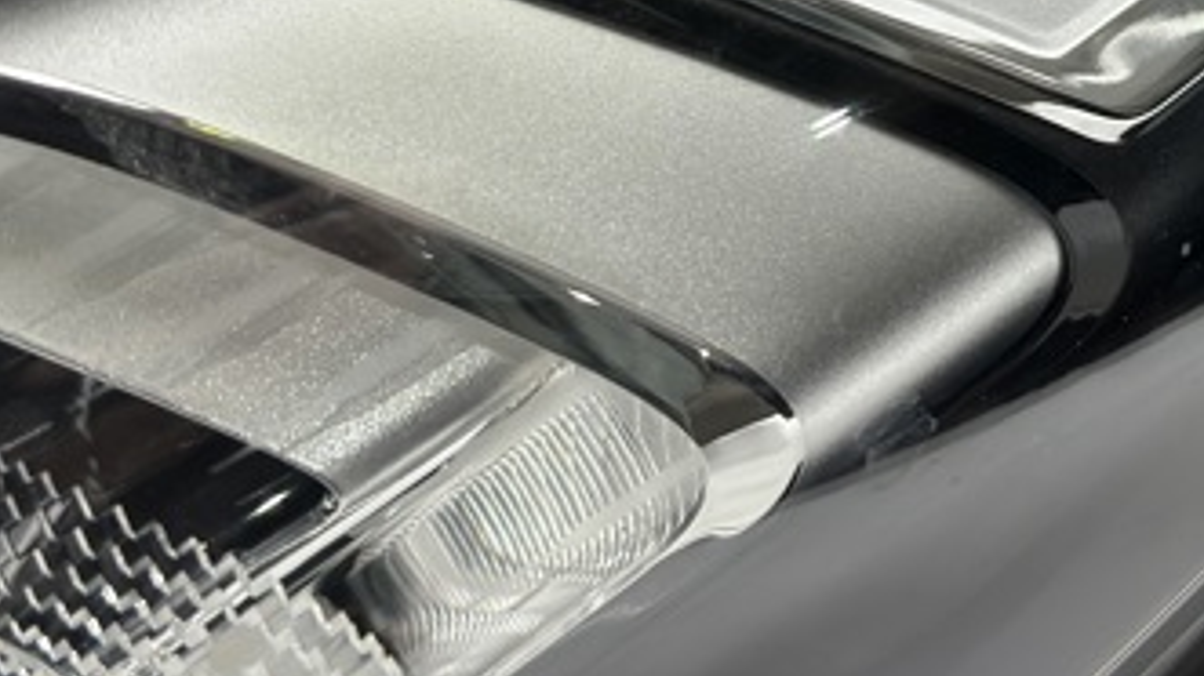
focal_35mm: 101
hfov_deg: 20.9
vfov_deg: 11.7
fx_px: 3224
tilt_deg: -50.2
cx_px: 975
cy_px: -136
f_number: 1.78
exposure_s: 1/50
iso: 160
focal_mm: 6.86
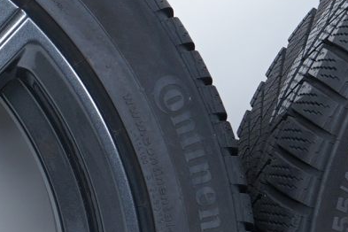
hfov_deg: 11.8
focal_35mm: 166
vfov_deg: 8.2
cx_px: -193
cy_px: 270
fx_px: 1605
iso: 250
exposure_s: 1/100
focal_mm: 34
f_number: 7.1
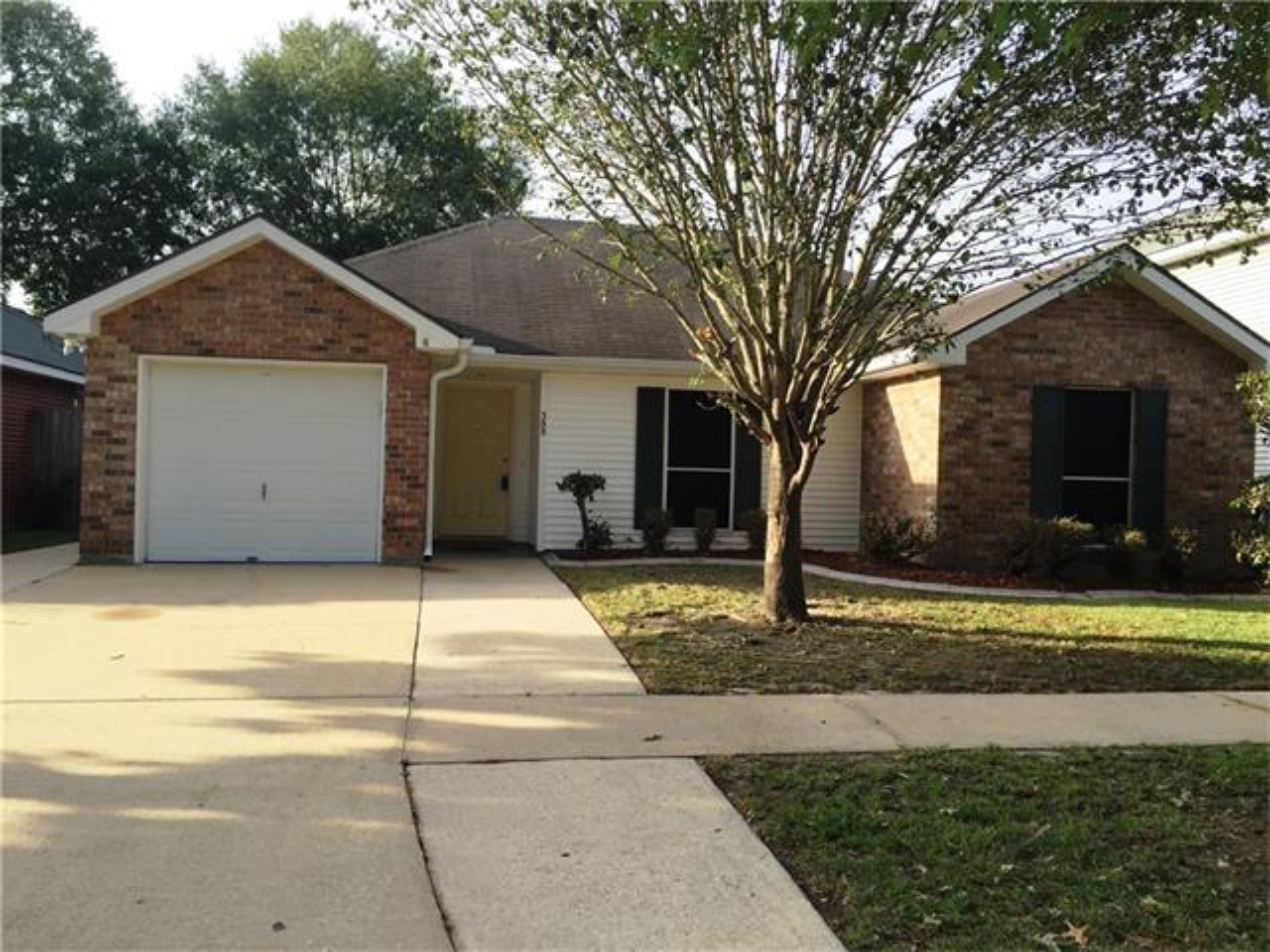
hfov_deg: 61.7
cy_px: 476
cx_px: 635
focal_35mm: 29
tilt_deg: -1.1
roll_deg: -2.2
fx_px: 1064
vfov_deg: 48.2
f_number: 2.2
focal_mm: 4.15
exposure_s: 1/694
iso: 32
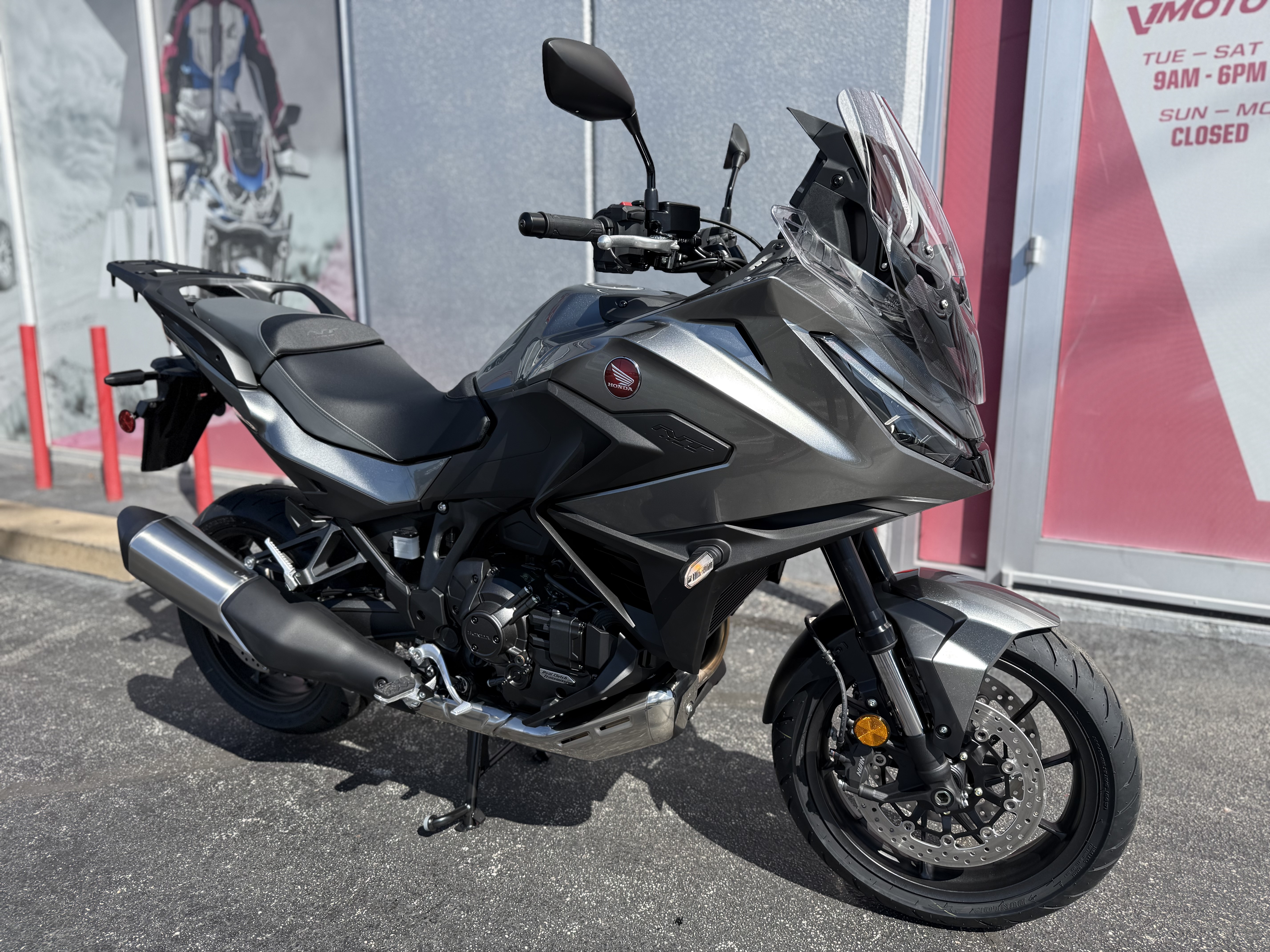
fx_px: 881
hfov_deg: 71.6
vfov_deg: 56.8
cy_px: 476
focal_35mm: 24
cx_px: 635
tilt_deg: -10.8
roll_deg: +0.7
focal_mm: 6.76
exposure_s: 1/3279
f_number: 1.78
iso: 80
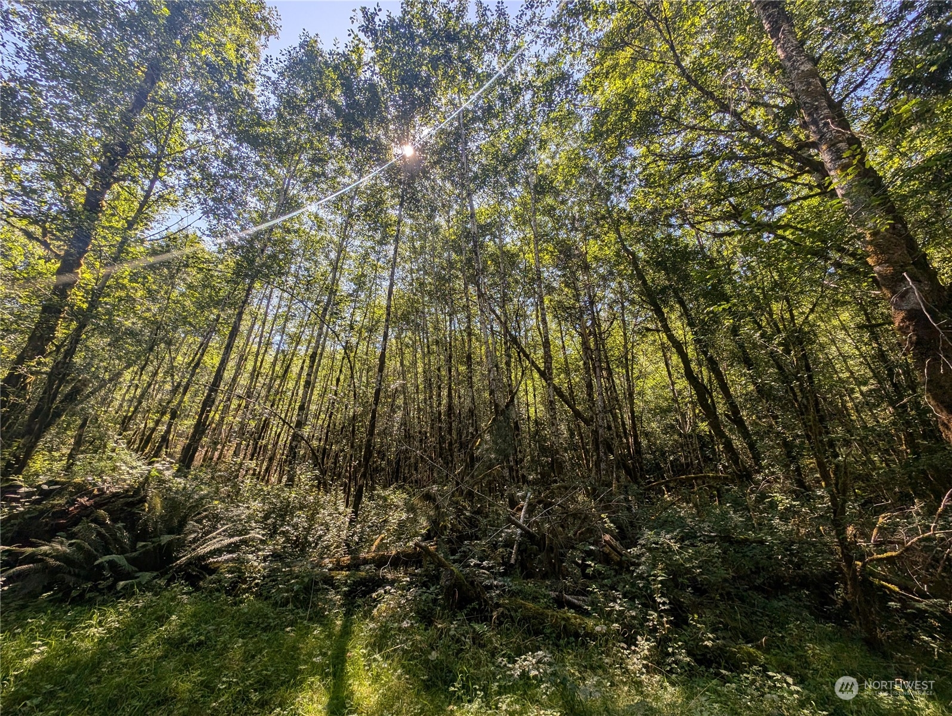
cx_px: 476
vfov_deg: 94.6
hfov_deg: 110.5
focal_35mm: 12
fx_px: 330
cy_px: 358
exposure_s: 1/462
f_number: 1.95
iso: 36
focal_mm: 2.23
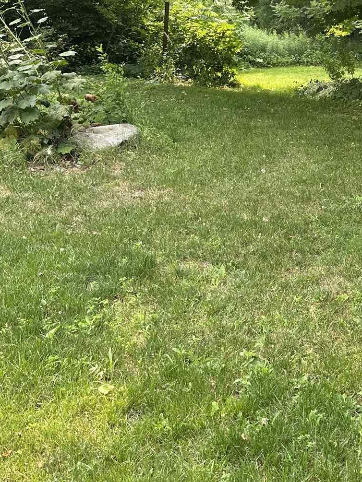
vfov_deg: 34.2
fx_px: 767
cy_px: 123
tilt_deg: -7.7
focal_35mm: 55
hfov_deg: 25.2
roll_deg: -0.9
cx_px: 366
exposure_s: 1/393
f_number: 1.78
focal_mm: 6.86
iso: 80
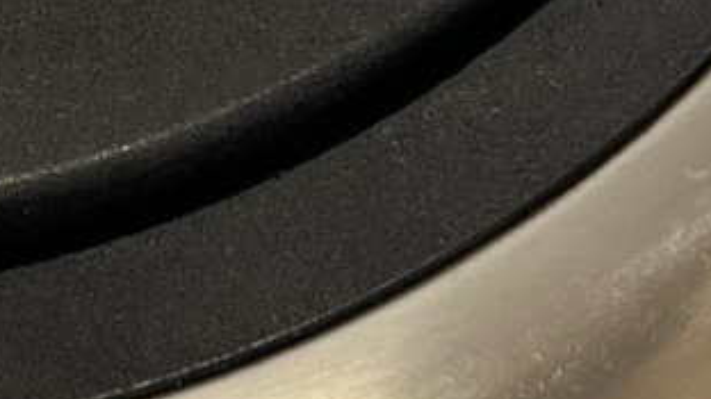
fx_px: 3504
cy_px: -678
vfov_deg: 6.1
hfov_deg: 11.3
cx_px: -216
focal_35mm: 186
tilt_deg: -47.0
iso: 125
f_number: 1.6
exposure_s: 1/100
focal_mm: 5.1
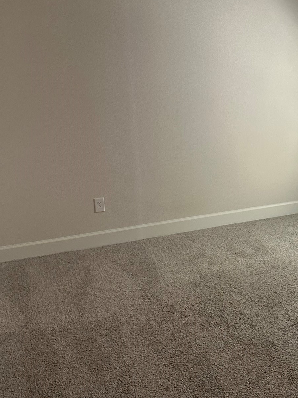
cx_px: 227
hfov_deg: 34.3
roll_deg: +1.5
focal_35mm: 41
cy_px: 163
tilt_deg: -10.3
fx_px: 471
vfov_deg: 45.6
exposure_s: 1/102
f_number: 1.78
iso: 250
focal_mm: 6.86
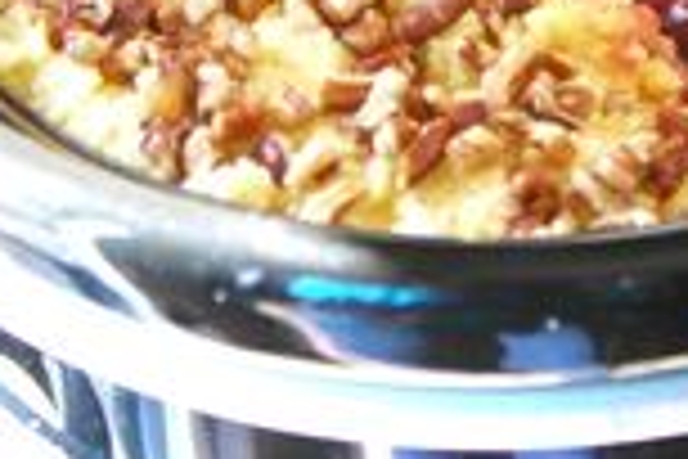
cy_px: -40
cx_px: 571
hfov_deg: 12.4
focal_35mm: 165
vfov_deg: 8.3
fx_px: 3153
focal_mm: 42
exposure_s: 1/40
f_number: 4.2
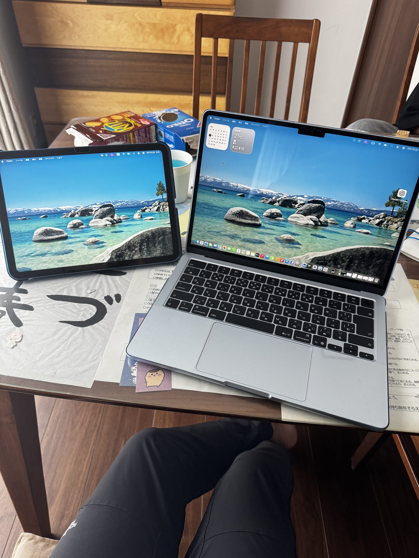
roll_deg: -3.2
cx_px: 210
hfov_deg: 56.8
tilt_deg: -40.8
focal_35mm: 24
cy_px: 279
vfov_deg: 71.6
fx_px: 387
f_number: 1.78
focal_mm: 6.76
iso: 250
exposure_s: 1/60
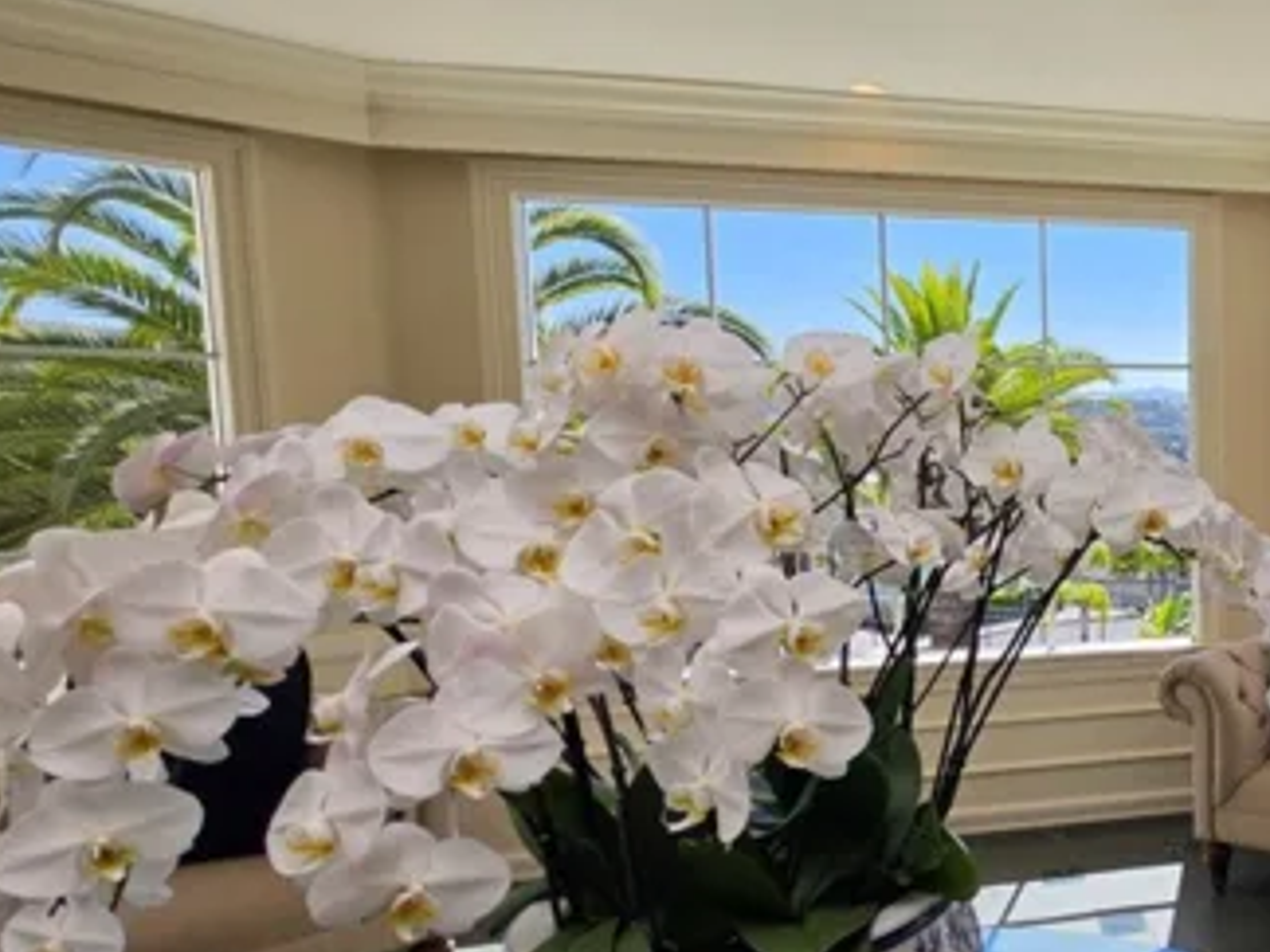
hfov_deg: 46.4
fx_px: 1101
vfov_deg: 46.7
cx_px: 1358
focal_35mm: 30
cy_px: 525
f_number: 1.9
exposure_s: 1/1809
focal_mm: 2.2
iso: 32
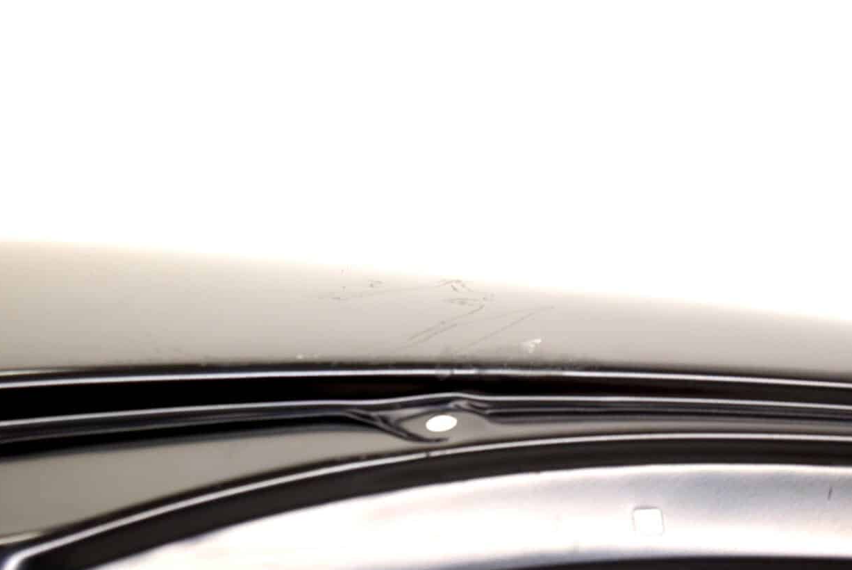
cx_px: 449
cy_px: 300
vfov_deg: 13.6
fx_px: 2383
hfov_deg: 20.3
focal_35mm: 101
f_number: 5.6
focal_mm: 55
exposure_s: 1/60
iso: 450
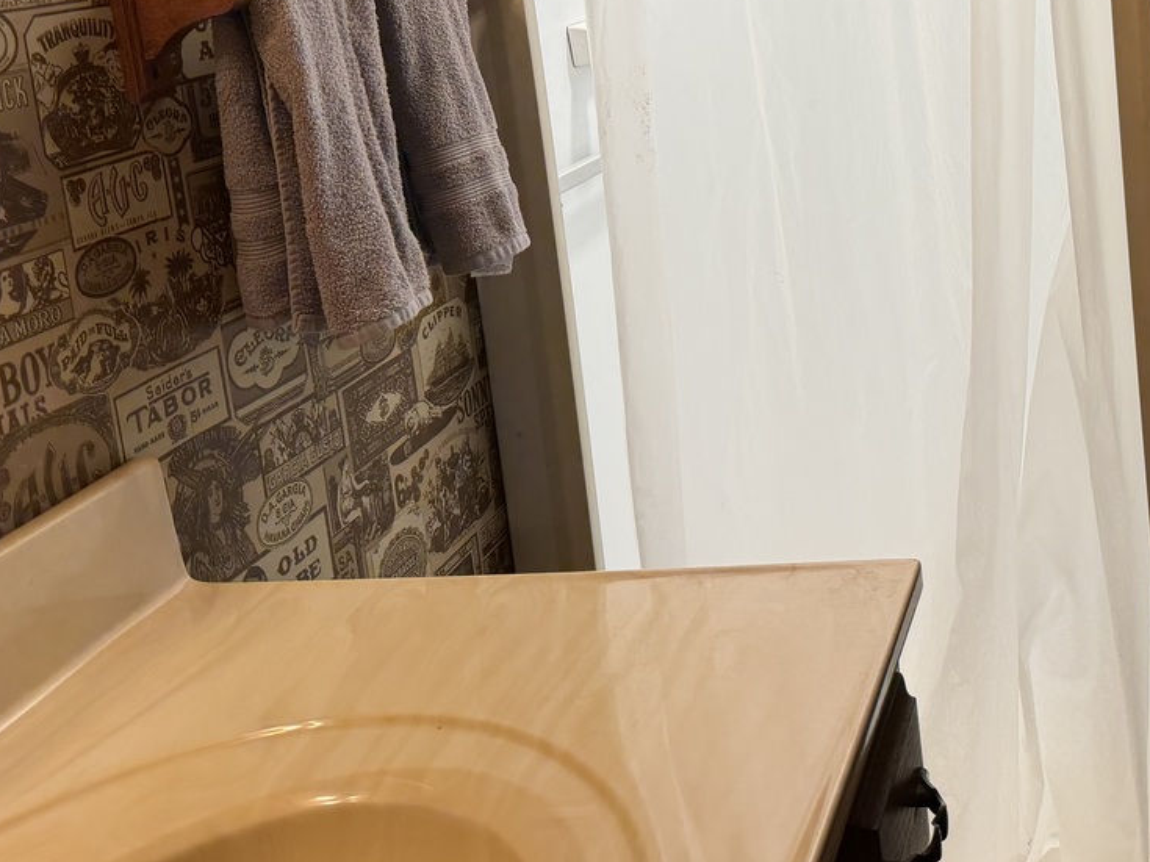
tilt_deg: -9.0
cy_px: 95
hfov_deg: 37.8
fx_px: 1561
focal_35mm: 47
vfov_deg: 29.7
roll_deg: +4.3
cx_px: 1034
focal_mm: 6.76
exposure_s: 1/60
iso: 100
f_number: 1.78
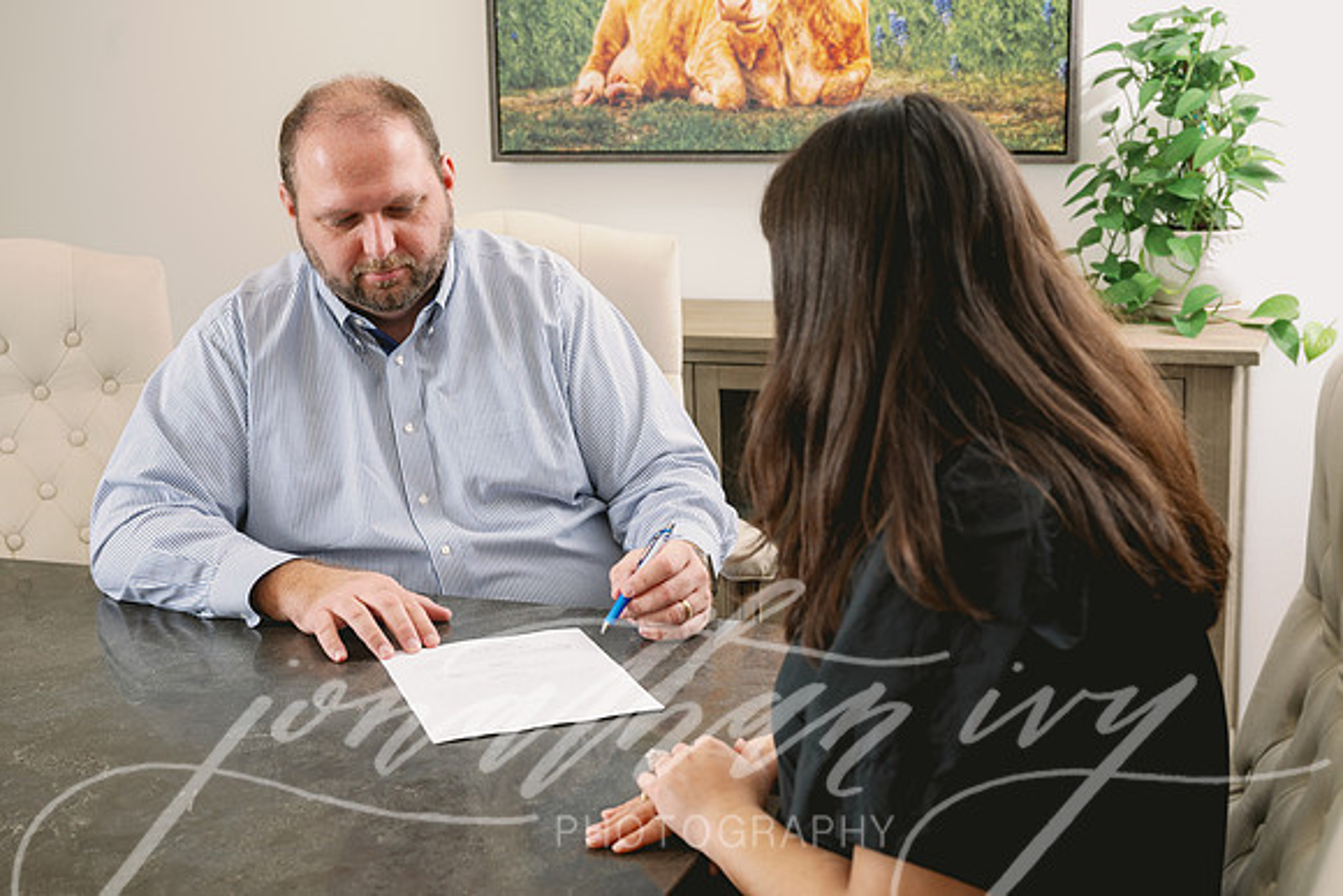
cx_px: 680
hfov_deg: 40.9
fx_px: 1802
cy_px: 448
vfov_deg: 27.9
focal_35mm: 48
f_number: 5.6
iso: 200
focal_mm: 46
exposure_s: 1/160
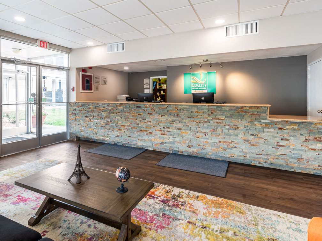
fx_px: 186
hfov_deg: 81.2
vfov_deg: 65.4
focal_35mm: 20
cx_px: 137
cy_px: 98
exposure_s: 1/30
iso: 400
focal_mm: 14
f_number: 8
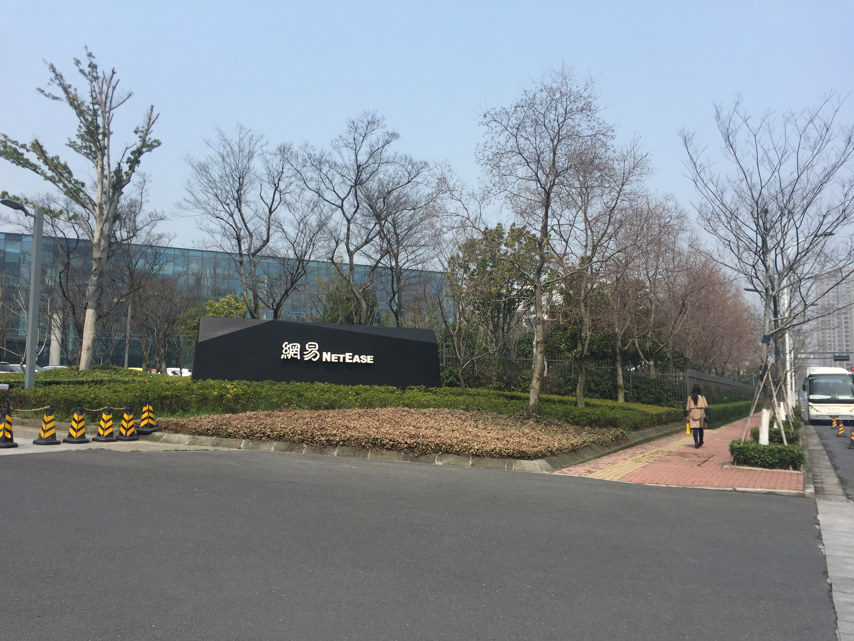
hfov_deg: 61.7
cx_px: 427
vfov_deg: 48.2
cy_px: 320
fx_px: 715
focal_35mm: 29
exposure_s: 1/1980
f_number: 2.2
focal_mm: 4.15
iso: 32
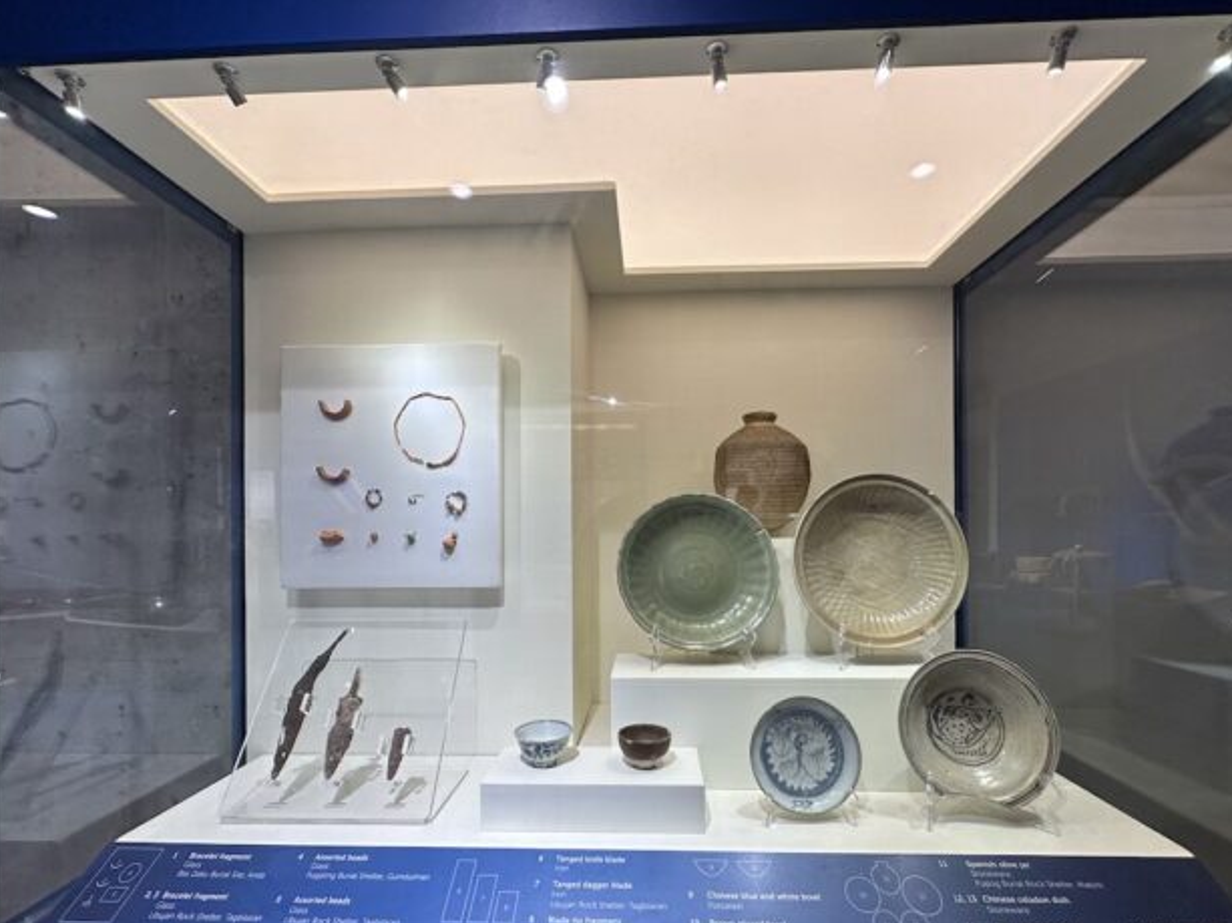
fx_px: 569
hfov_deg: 94.5
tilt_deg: +1.7
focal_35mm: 16
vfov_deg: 77.6
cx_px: 629
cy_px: 526
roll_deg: +0.3
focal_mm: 2.22
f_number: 2.2
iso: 100
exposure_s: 1/120
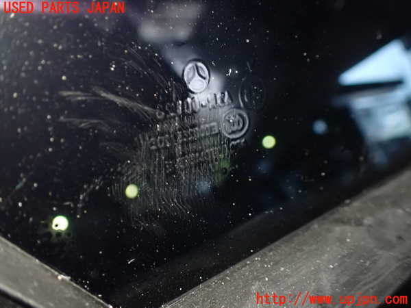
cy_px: 154
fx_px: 356
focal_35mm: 30
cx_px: 206
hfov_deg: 60.0
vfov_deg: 46.8
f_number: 2.3
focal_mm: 5.4
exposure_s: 1/20
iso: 1600
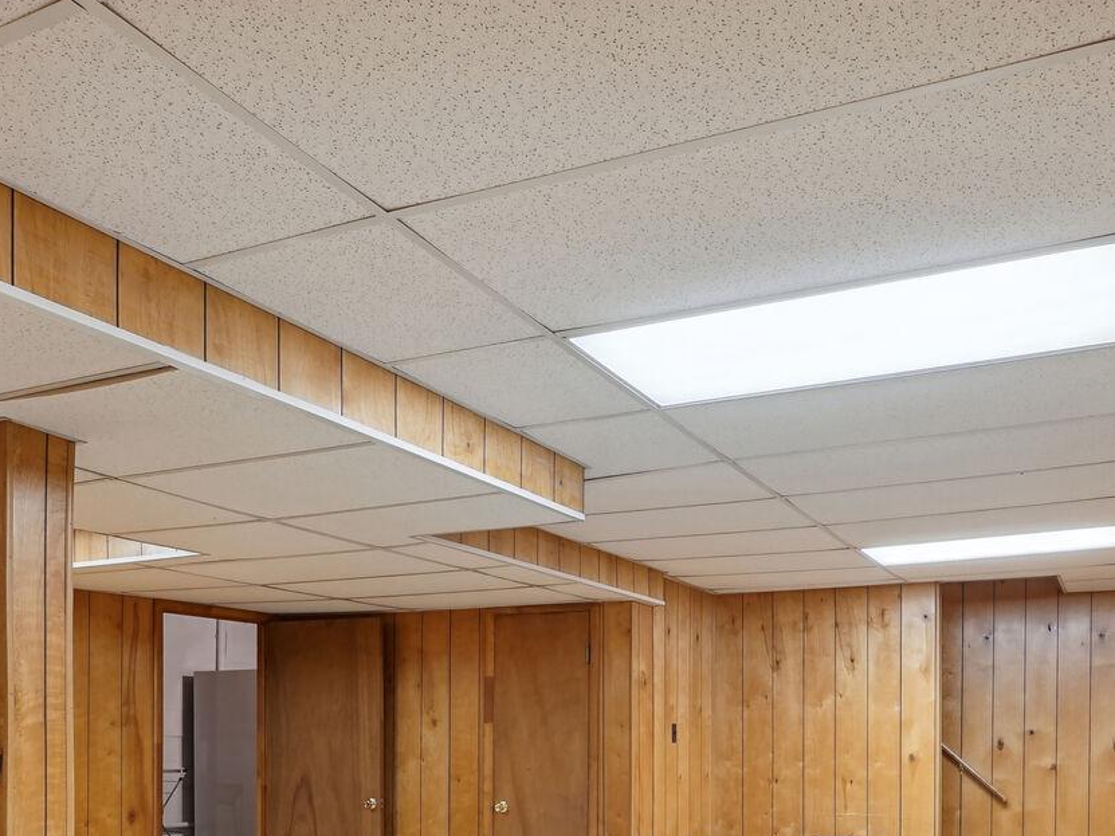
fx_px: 1031
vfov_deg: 41.1
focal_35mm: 32
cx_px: 628
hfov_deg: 56.6
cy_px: 734
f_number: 9
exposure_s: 1/30
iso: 800
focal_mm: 16
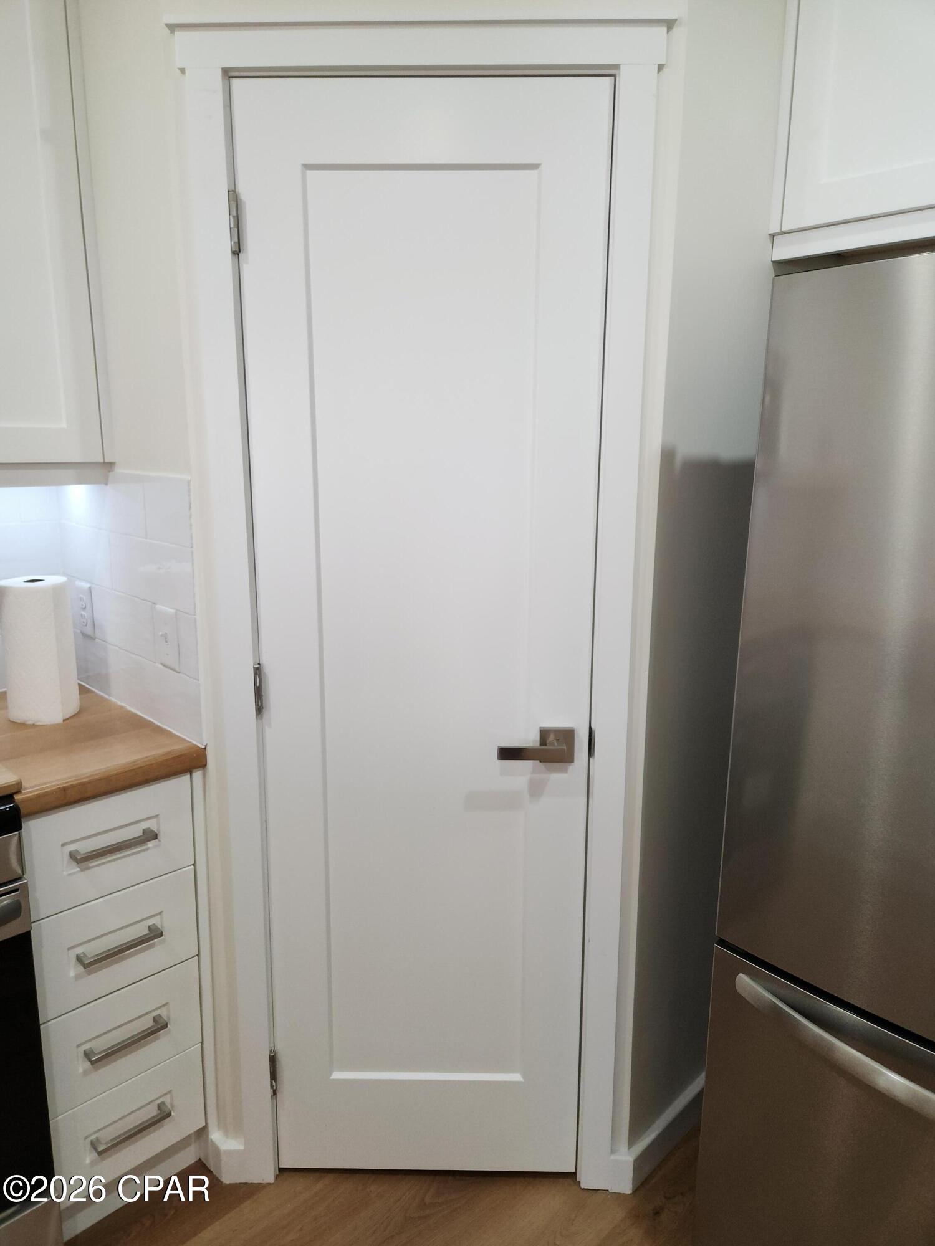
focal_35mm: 23
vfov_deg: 73.9
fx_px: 828
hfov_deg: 58.9
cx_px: 468
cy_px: 623
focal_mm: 5.4
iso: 100
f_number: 1.8
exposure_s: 1/60
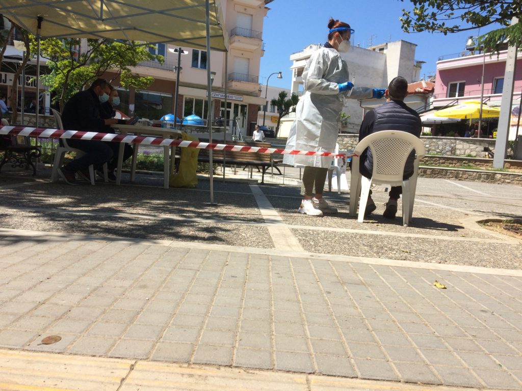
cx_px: 261
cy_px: 196
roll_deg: -4.3
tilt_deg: -6.5
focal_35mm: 29
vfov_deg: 48.2
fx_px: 437
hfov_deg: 61.7
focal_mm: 4.15
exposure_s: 1/1786
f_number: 2.2
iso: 32
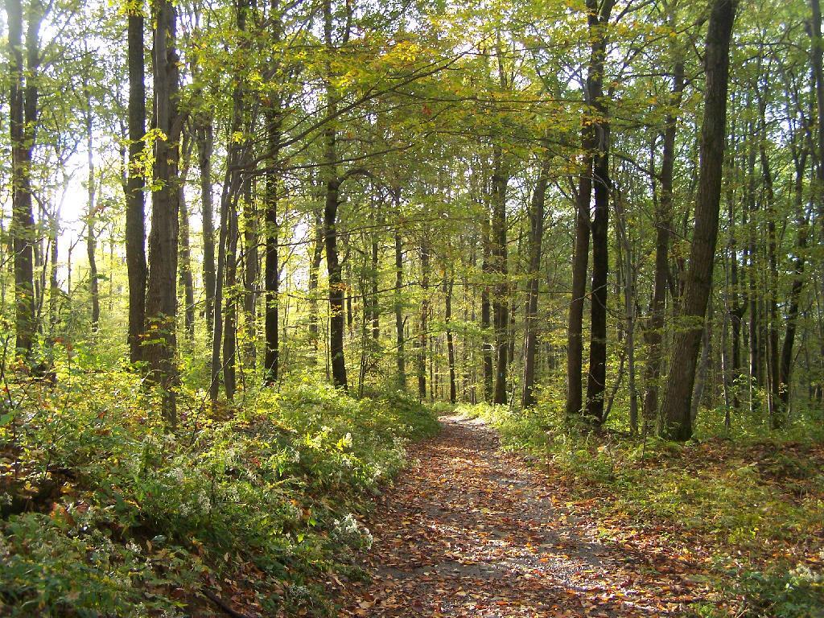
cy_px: 309
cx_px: 412
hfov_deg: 49.0
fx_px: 905
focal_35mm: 38
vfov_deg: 37.7
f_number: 2.8
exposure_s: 1/100
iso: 200
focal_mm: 6.3
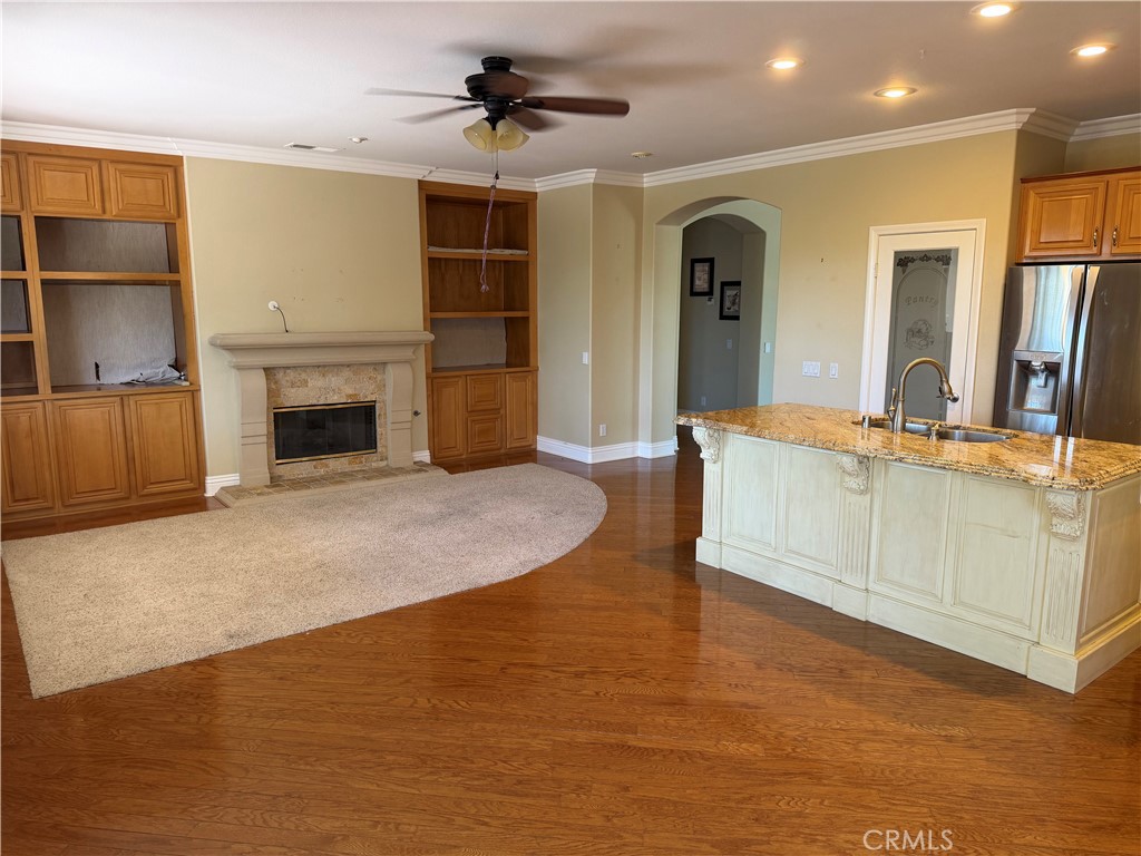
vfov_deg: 56.8
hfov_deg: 71.6
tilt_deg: -8.9
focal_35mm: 24
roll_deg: +0.3
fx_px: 791
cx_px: 570
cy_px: 428
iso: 125
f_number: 1.78
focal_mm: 6.76
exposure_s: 1/60
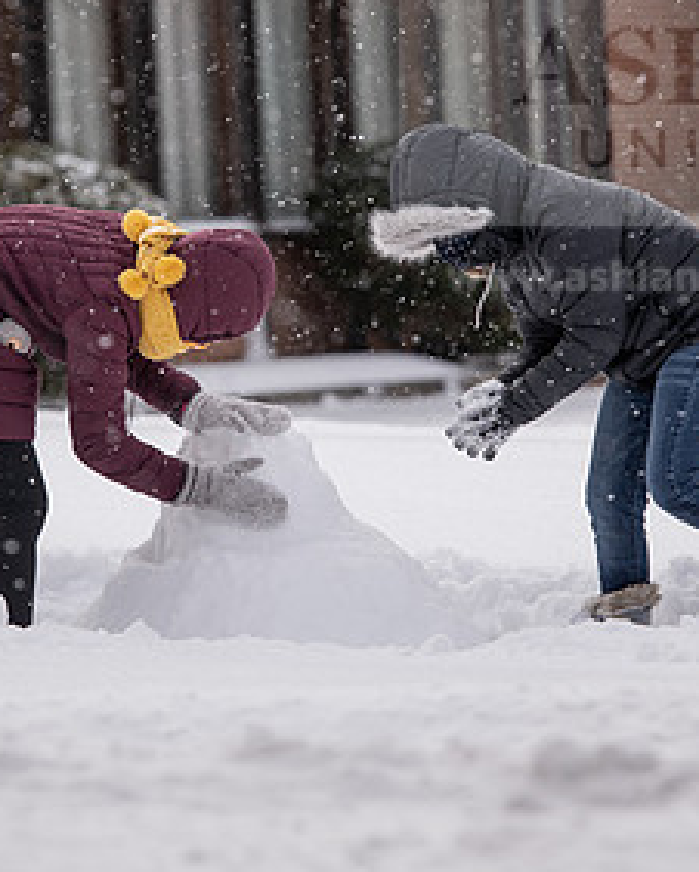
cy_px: 342
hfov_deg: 4.6
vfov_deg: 5.7
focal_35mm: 338
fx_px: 8731
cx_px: 306
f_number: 4.5
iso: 250
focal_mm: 175
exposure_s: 1/1000
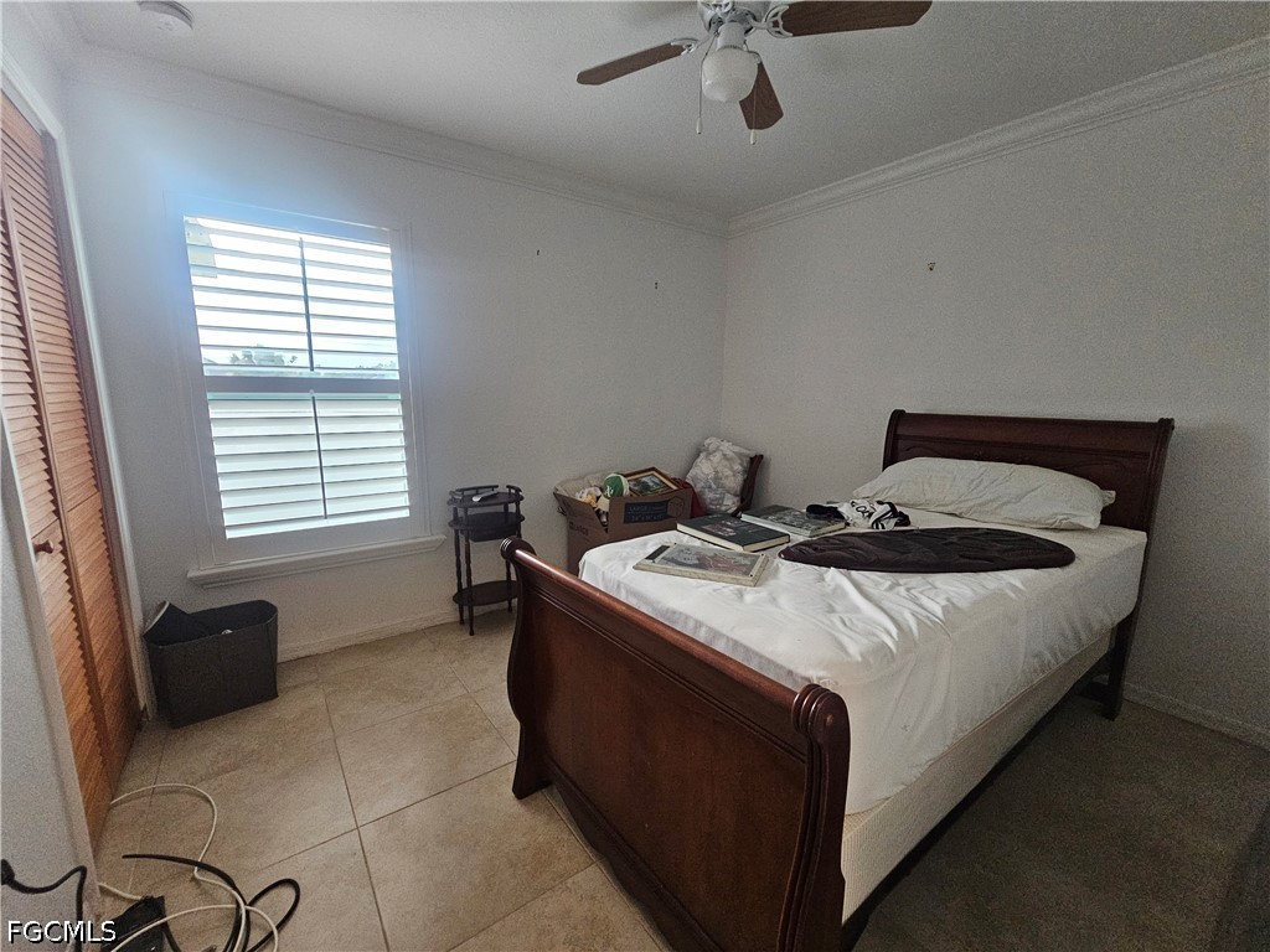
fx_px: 477
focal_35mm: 13
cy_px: 476
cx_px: 635
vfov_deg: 89.9
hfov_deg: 106.2
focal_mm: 2.2
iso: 400
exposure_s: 1/77.4
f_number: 2.2
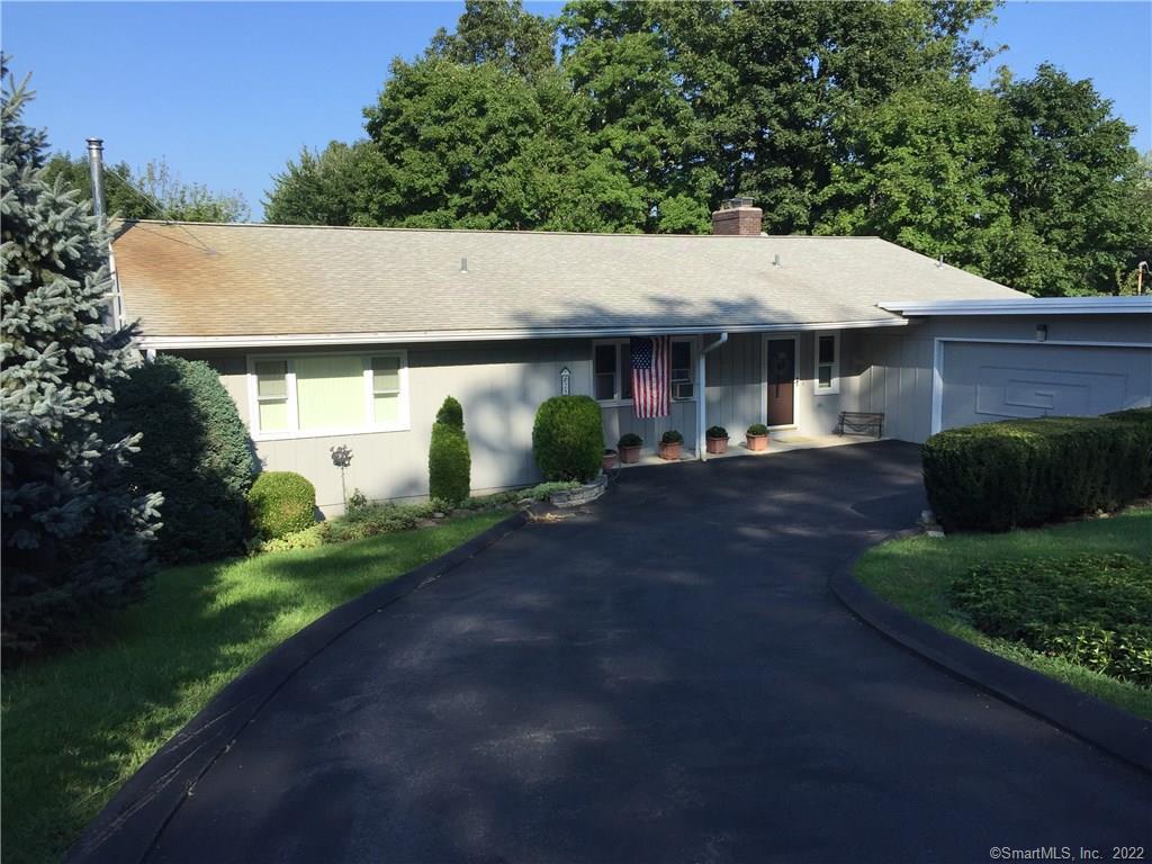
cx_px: 576
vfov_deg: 48.2
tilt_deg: -7.6
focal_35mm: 29
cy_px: 432
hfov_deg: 61.7
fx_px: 965
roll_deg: +1.5
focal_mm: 4.15
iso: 32
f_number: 2.2
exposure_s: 1/1364
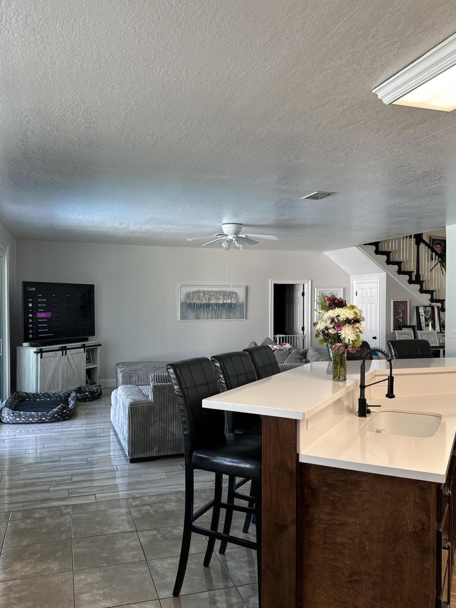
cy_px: 305
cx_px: 225
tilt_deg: -1.1
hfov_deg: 48.2
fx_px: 509
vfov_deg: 61.7
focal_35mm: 29
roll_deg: -0.5
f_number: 1.78
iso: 100
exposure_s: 1/120
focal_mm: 6.86
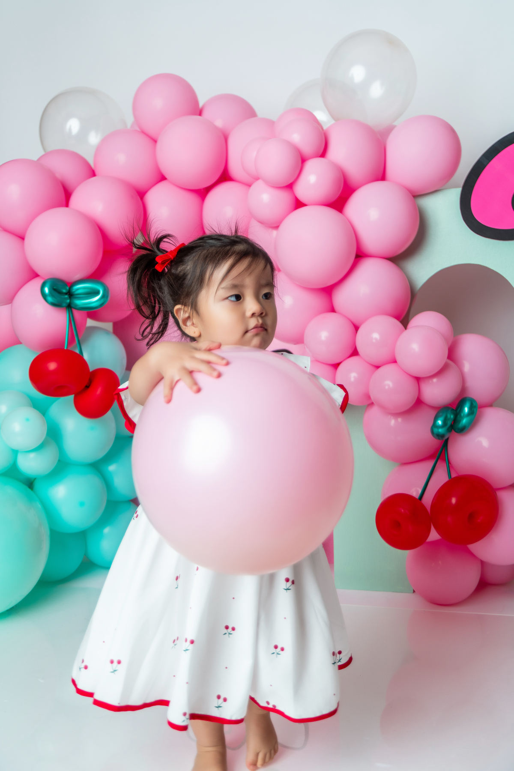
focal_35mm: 40
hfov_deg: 33.4
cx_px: 257
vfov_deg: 48.5
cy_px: 386
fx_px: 857
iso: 250
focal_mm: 40
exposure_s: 1/160
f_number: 4.2
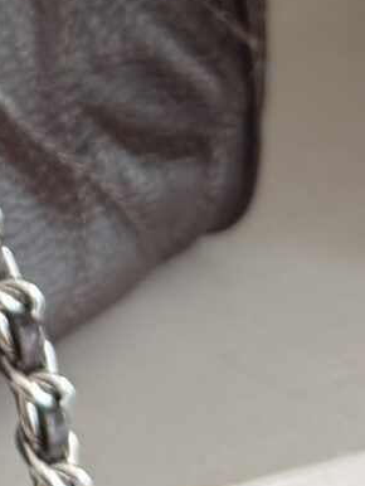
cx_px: -549
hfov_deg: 8.4
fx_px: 2233
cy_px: -422
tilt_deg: -14.5
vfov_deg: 11.4
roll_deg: -0.8
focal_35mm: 159
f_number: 1.78
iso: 125
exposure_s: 1/121
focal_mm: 6.76
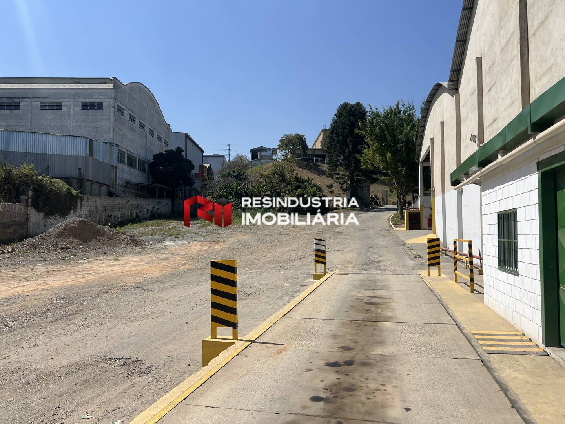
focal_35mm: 26
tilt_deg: +2.0
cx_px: 282
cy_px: 212
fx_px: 424
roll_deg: +0.3
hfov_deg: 67.3
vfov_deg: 53.1
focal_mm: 5.7
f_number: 1.5
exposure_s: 1/6579
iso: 50
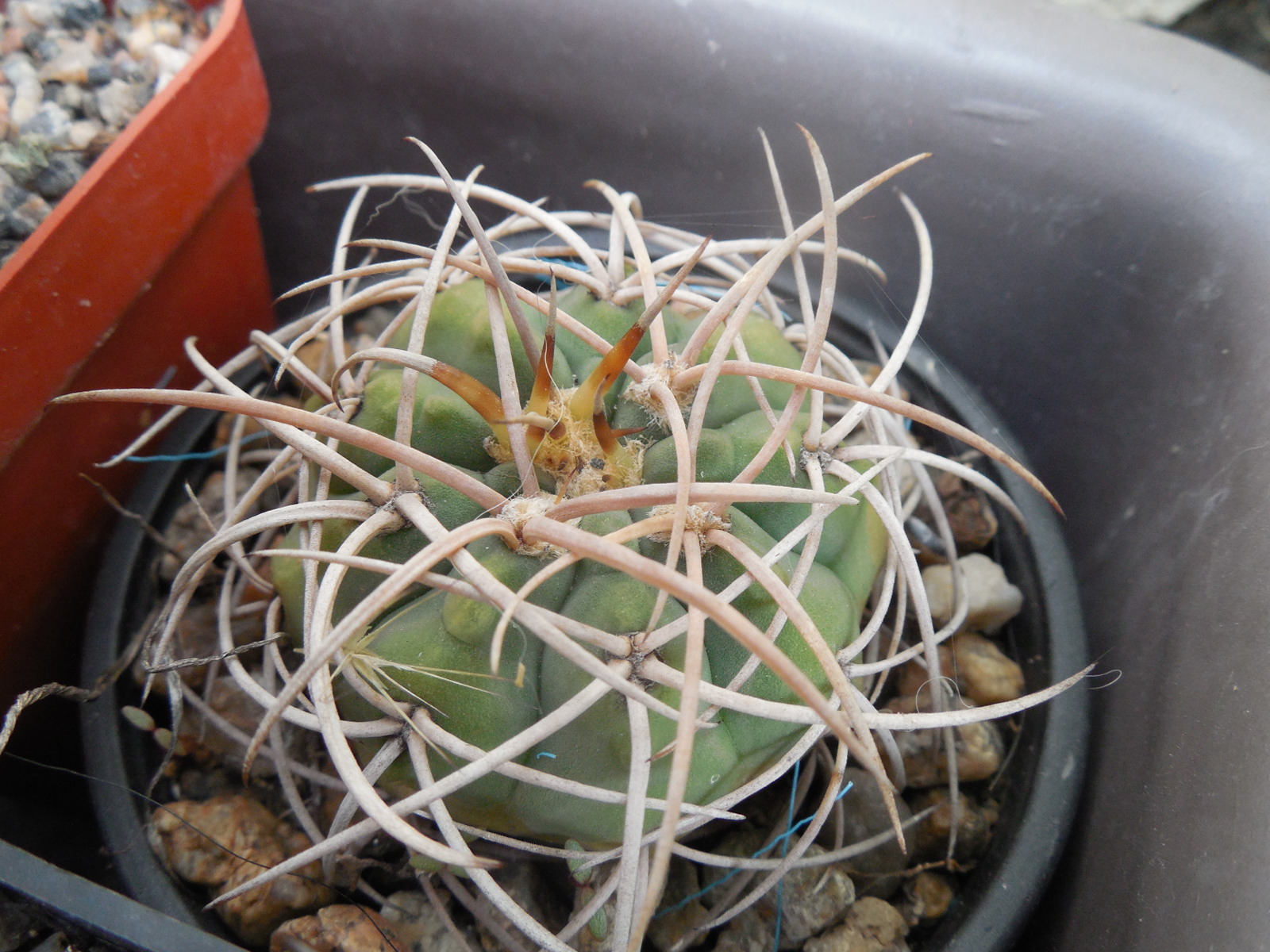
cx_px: 635
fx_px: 1137
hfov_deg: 58.4
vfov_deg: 45.4
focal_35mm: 31
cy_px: 476
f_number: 3.6
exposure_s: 1/30
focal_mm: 5.6
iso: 280
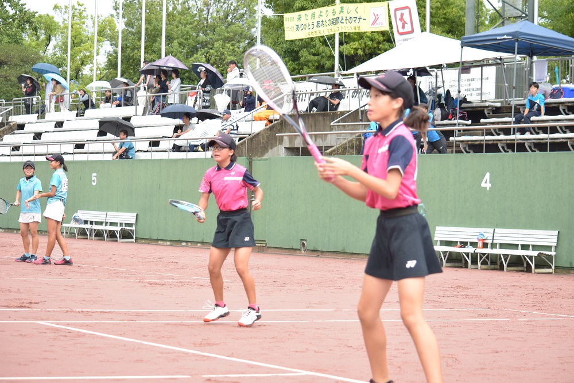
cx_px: 287
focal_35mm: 105
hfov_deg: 19.5
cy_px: 192
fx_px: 1674
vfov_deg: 13.0
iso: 1250
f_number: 4.5
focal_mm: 70
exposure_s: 1/1250
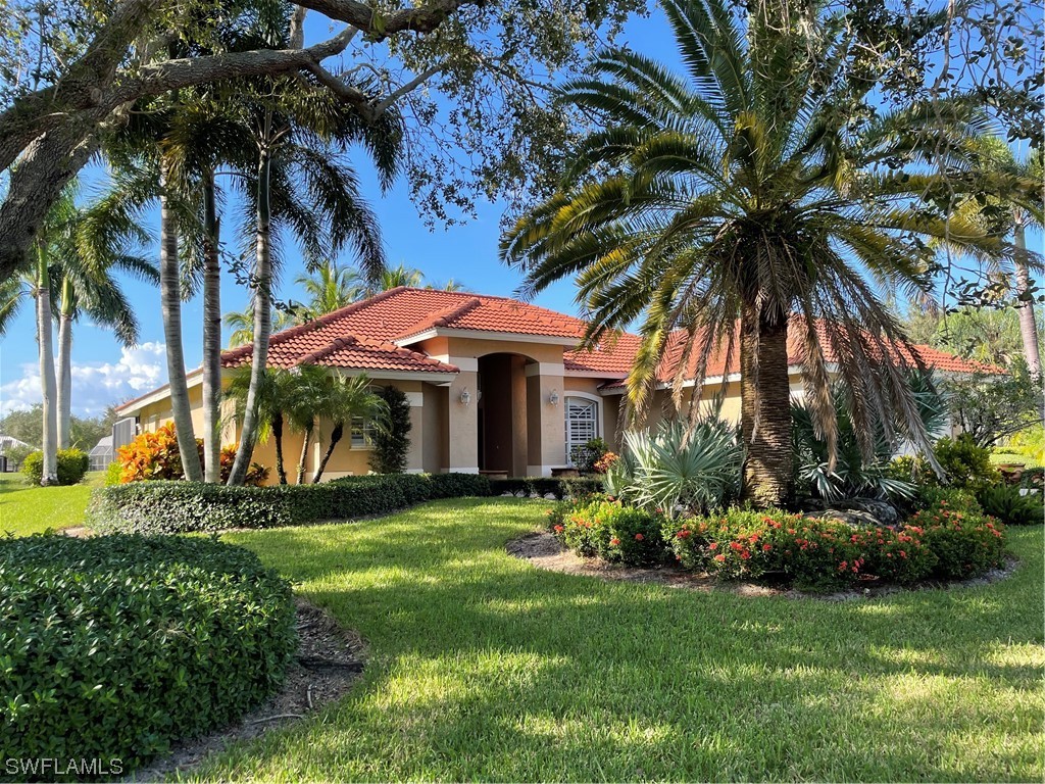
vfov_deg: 53.1
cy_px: 392
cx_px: 522
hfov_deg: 67.3
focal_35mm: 26
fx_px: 785
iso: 32
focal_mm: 4.2
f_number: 1.6
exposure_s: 1/739
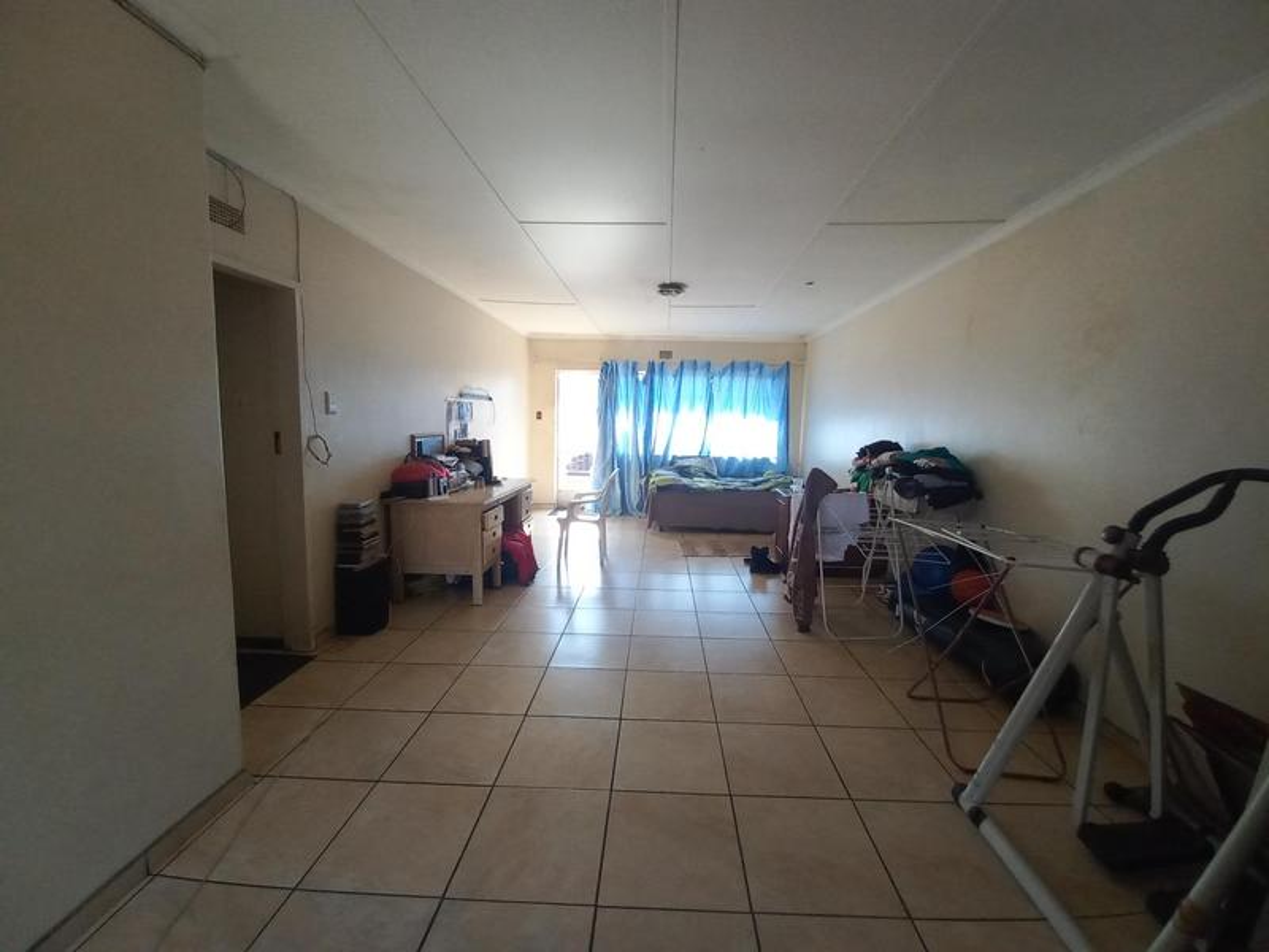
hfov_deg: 106.2
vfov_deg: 89.9
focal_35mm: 13
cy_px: 476
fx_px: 477
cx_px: 634
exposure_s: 1/100
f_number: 2.2
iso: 100
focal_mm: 1.42
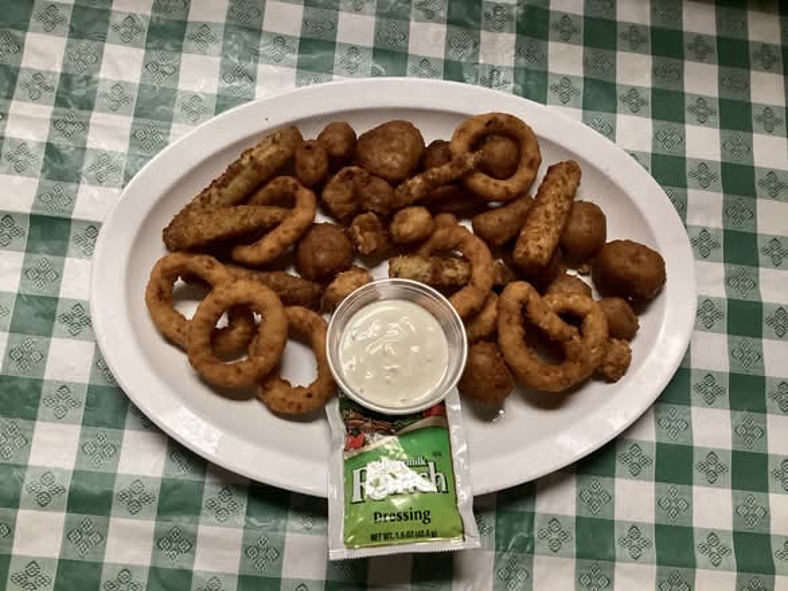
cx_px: 394
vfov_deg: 45.5
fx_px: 706
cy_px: 296
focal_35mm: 31
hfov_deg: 58.3
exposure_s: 1/50
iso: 320
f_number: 2.4
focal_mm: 3.3
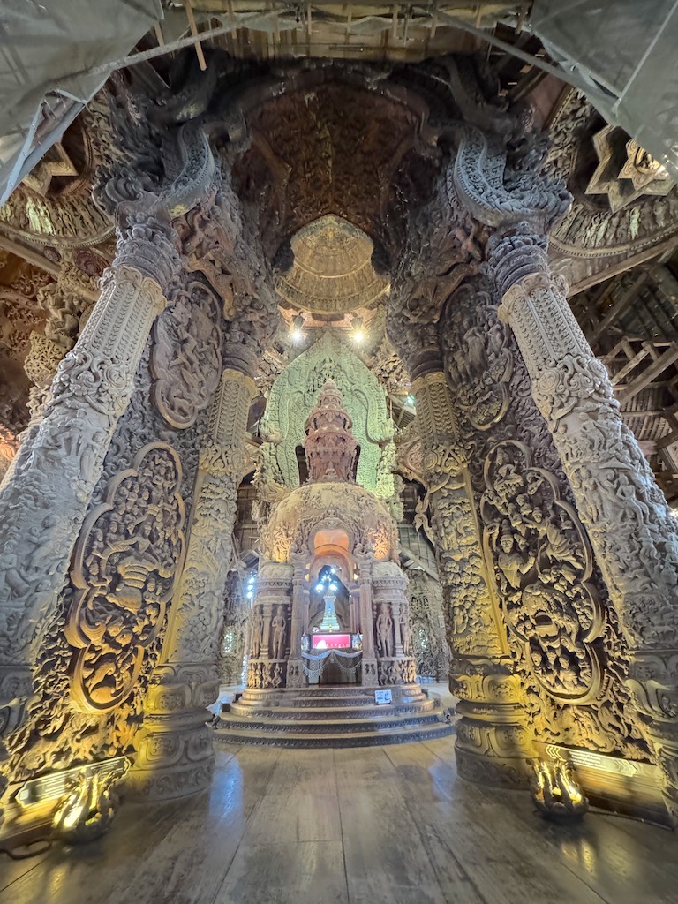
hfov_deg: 85.7
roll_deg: +0.2
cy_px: 452
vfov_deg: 102.1
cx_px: 339
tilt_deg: +31.0
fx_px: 366
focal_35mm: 14
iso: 1000
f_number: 2.2
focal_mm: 2.22
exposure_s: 1/33
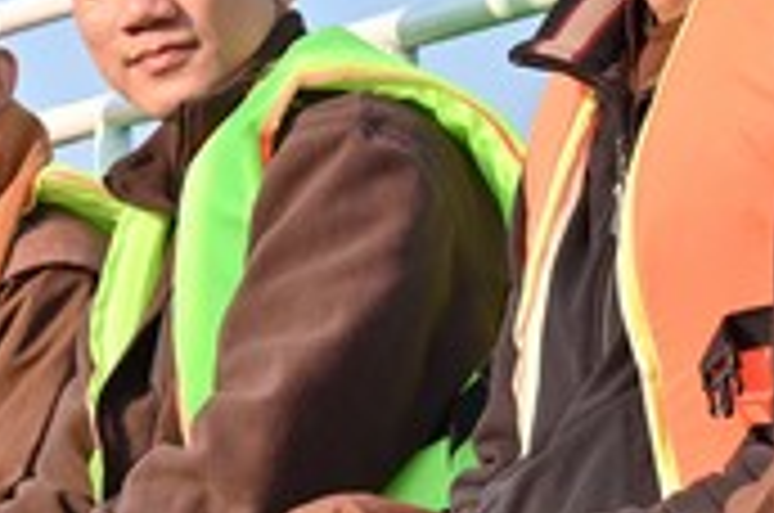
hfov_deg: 7.8
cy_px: 54
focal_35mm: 265
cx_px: 148
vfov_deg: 5.2
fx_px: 5687
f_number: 8
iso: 160
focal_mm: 70
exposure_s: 1/250
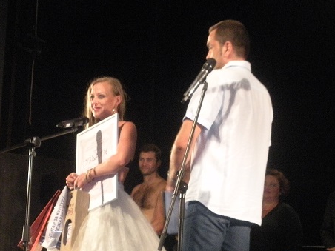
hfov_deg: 15.6
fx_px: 1219
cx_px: 157
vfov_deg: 11.7
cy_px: 198
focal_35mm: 126
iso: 490
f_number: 4.8
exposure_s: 1/22.6
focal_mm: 14.2
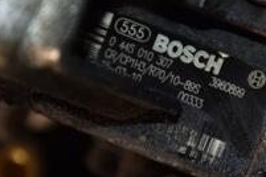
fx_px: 3476
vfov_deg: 2.9
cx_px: 169
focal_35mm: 470
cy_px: 108
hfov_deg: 4.4
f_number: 5.6
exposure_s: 1/60
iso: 800
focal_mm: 105
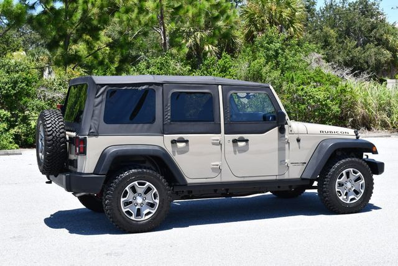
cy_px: 133
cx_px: 199
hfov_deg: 33.4
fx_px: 664
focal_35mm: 60
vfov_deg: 22.7
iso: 200
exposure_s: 1/250
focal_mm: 30
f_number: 8
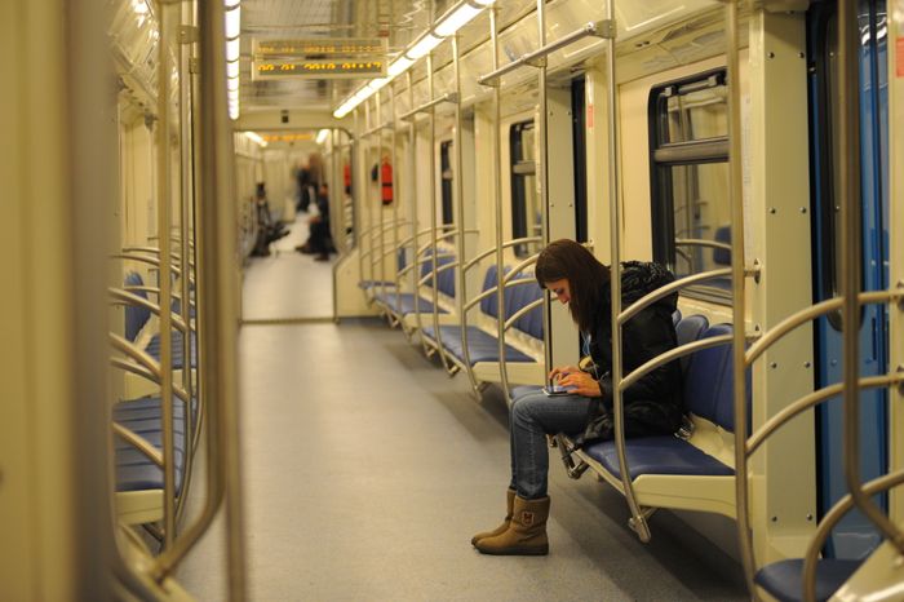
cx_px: 452
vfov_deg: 17.0
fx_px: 2008
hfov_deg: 25.4
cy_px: 301
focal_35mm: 80
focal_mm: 80
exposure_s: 1/320
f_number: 2.8
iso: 1600
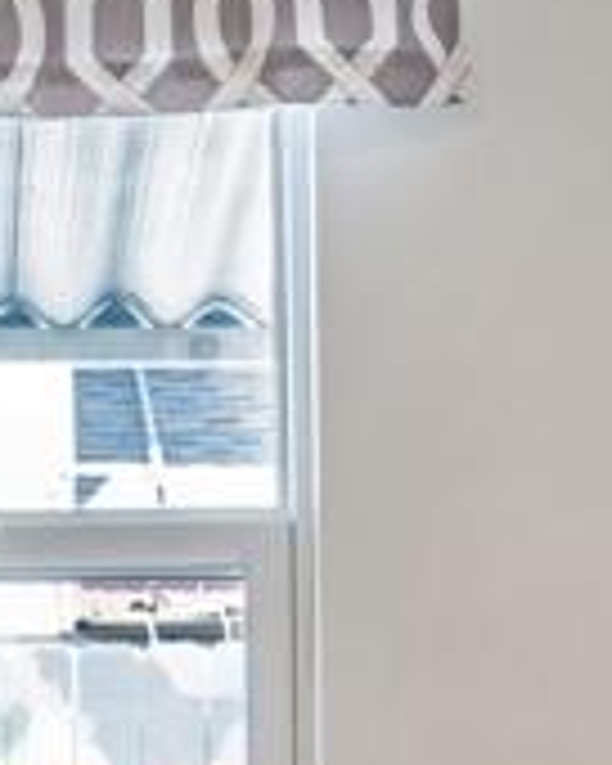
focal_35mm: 192
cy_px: 857
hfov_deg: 7.9
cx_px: -243
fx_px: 4347
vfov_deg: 9.9
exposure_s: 1/40
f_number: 8
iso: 640
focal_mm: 34
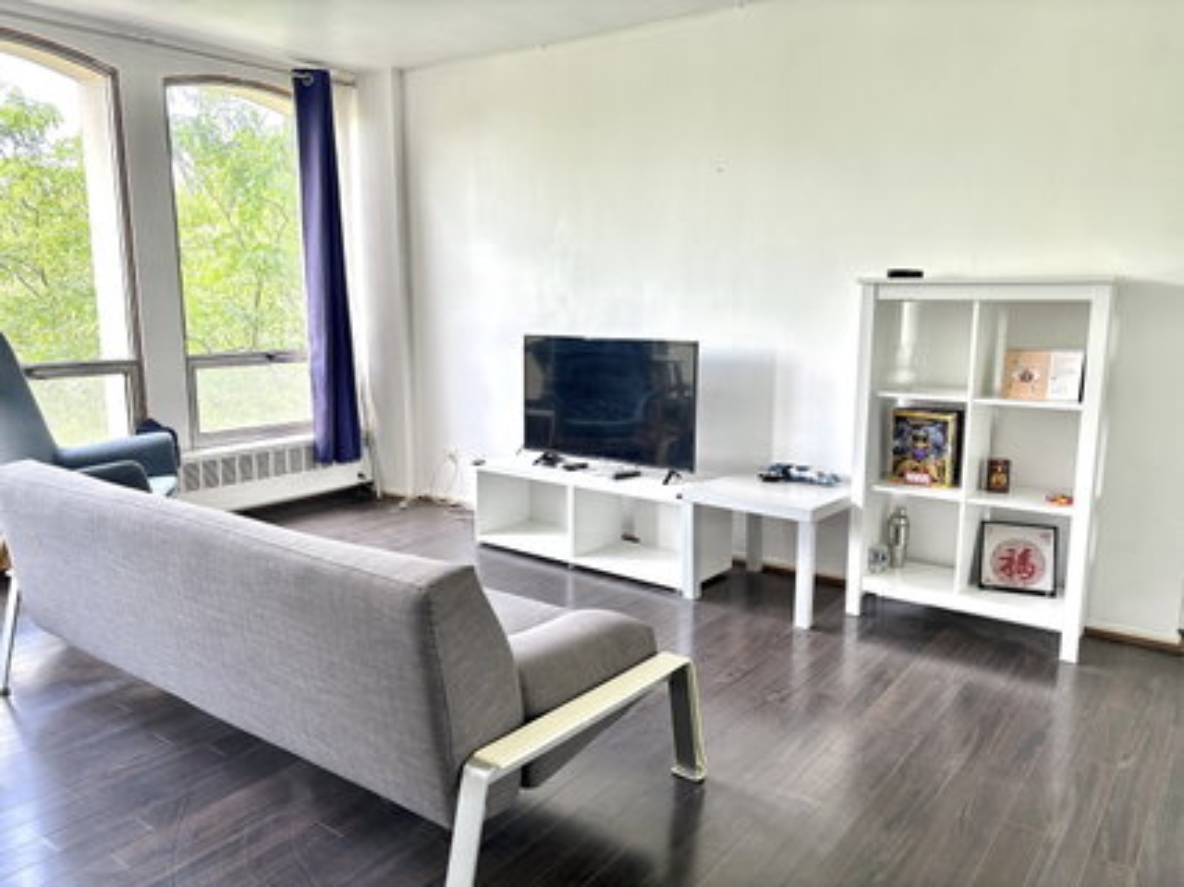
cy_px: 444
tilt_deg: -9.5
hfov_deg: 67.3
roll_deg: +0.4
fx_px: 889
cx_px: 592
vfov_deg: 53.0
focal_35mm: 26
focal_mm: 5.96
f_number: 1.6
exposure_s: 1/121
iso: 64
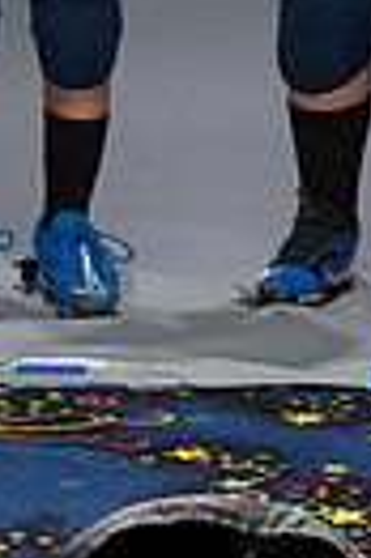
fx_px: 4262
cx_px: 222
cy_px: -354
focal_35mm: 275
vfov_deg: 7.3
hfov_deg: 5.0
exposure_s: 1/250
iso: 320
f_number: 6.3
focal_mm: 80
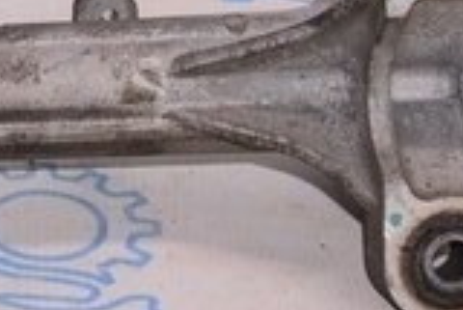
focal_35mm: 201
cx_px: -509
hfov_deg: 9.5
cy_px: 164
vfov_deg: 6.8
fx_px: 2590
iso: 1600
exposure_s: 1/200
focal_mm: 21
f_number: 8
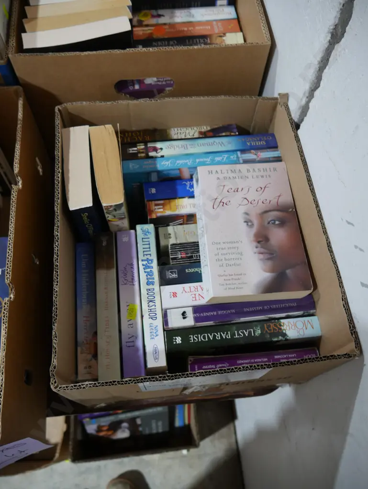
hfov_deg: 49.8
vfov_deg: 63.4
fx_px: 397
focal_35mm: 28
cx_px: 184
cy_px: 244
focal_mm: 14
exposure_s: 1/60
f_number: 3.5
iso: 1000
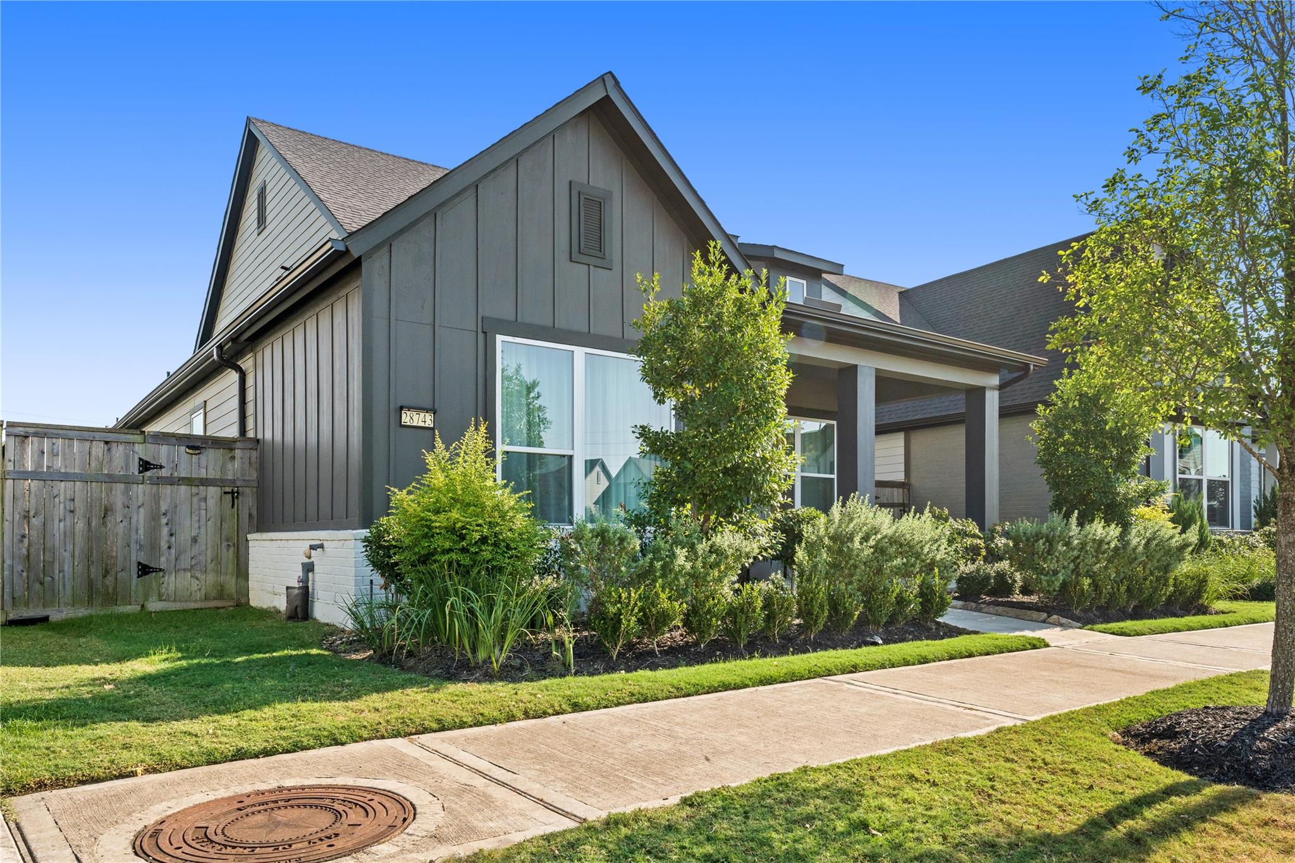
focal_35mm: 24
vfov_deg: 53.1
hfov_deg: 73.7
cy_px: 432
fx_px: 863
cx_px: 648
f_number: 11
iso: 500
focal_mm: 24
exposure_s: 1/500
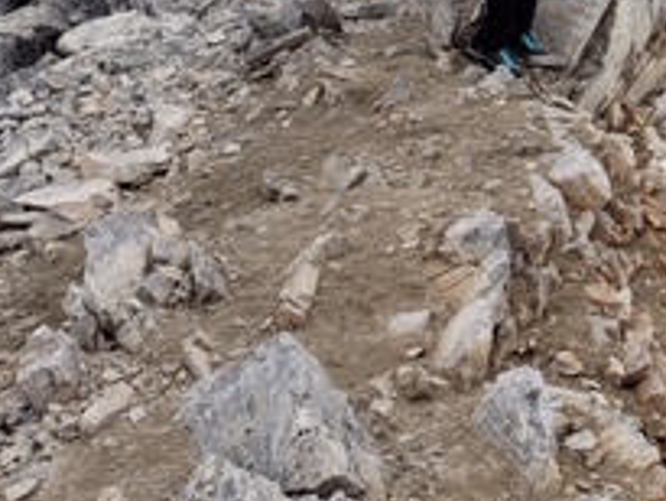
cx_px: 838
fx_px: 1559
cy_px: 3
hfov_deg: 22.0
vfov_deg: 17.8
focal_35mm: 81
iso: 50
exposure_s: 1/1636
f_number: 2.4
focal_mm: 4.3
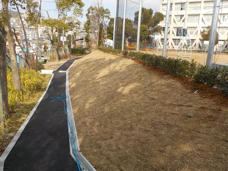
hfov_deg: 60.0
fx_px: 198
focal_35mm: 30
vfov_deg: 46.8
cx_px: 114
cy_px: 86
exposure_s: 1/640
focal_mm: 4.1
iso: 125
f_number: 3.3
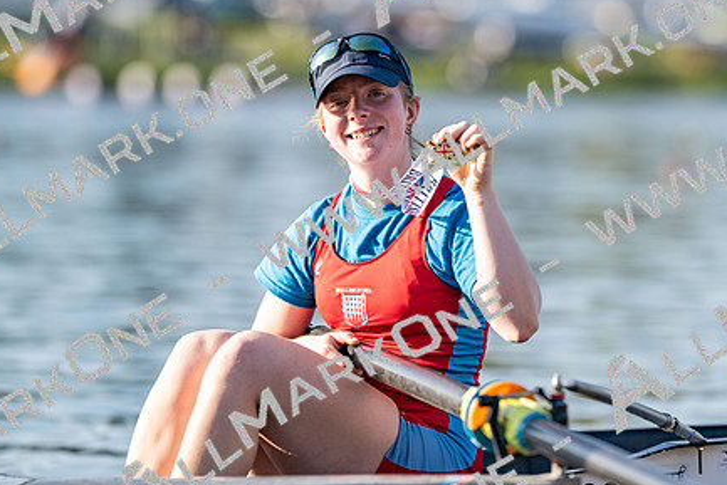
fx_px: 3656
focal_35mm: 181
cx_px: 463
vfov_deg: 7.6
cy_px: 274
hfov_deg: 11.3
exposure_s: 1/2000
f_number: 1.8
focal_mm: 135
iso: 64
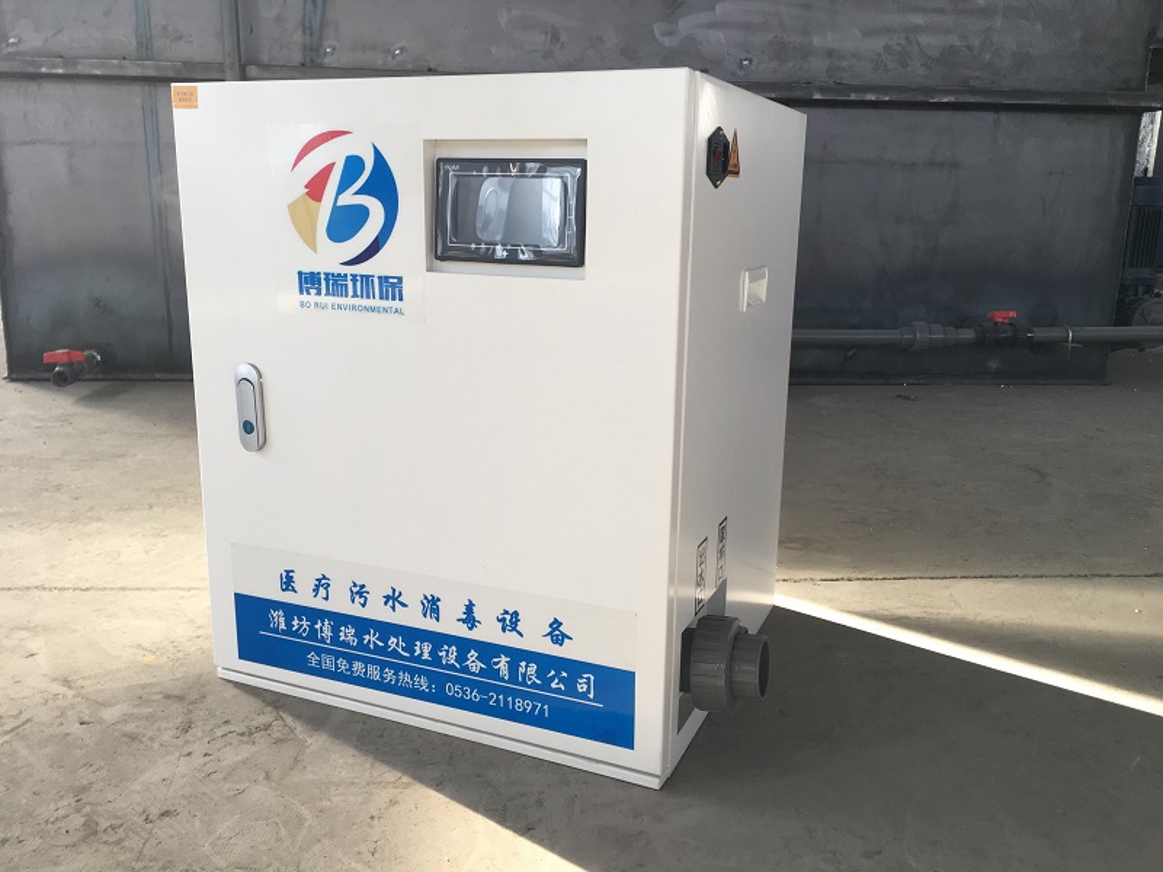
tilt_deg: -11.7
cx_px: 582
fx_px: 974
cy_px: 436
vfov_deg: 48.2
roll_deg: -2.0
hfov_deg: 61.7
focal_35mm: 29
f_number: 2.2
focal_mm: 4.15
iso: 40
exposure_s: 1/100
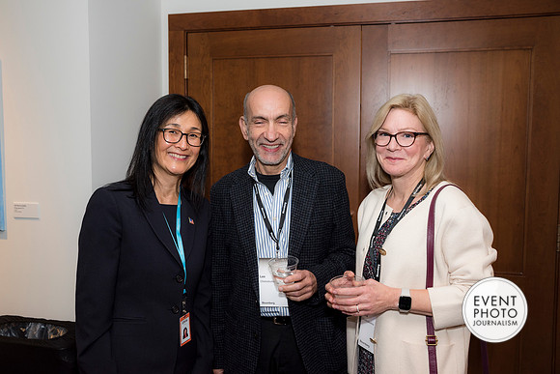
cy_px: 186
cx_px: 279
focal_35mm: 35
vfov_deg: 37.6
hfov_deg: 54.1
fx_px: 548
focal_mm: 35
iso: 800
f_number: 5
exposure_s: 1/125
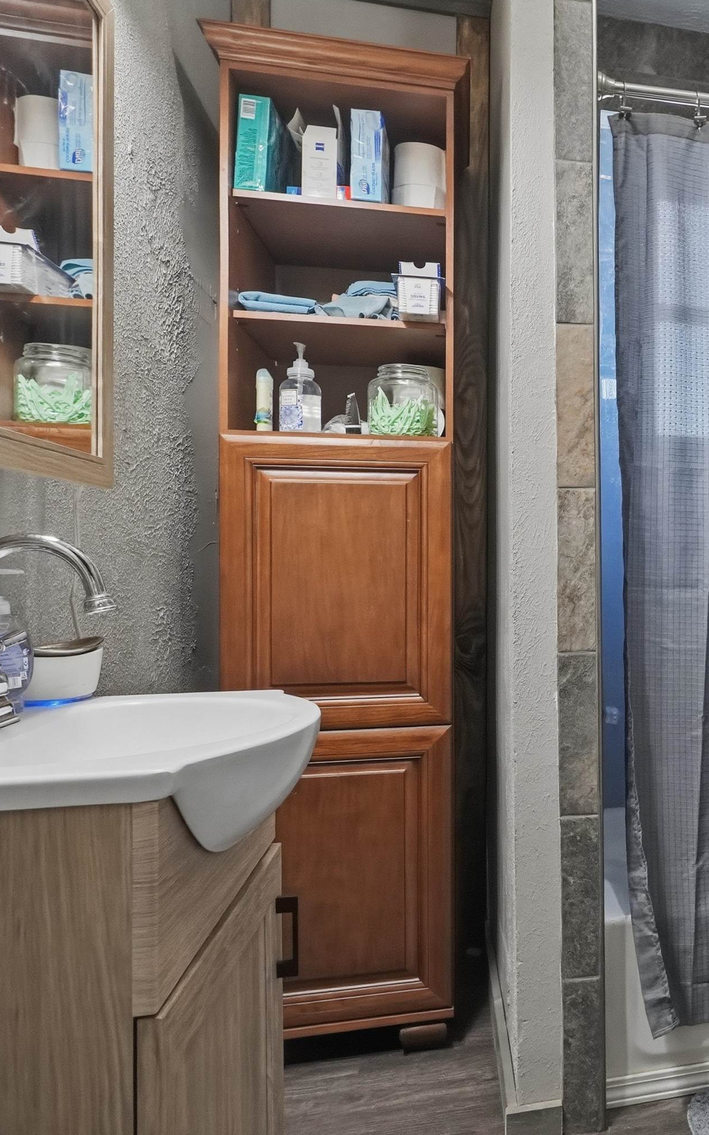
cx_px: 676
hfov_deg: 42.7
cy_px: 565
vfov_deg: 70.9
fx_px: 797
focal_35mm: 26
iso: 1600
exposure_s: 1/400
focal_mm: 11
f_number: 4
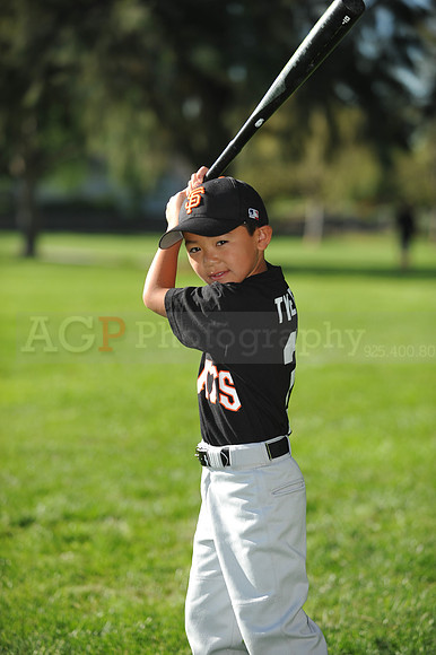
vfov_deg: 15.8
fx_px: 2364
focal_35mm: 130
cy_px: 328
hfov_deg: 10.5
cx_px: 218
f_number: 4
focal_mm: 130
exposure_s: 1/1250
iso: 200
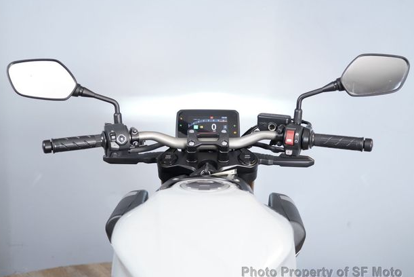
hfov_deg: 44.5
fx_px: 506
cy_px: 140
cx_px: 207
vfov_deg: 30.5
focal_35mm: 44
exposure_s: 1/100
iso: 1600
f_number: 4
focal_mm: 42
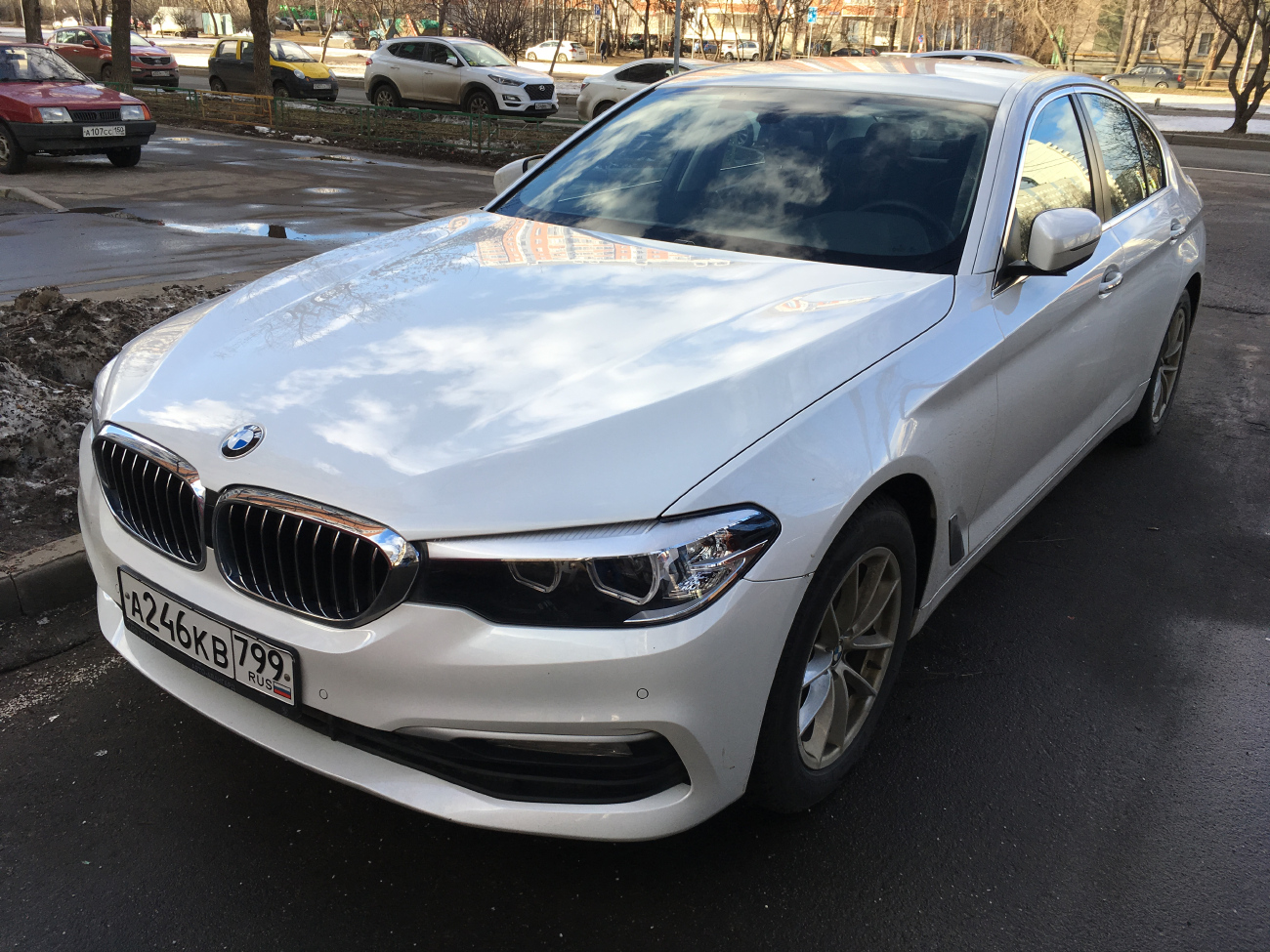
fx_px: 1064
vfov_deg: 48.2
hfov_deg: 61.7
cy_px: 476
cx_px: 635
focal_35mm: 29
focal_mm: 4.15
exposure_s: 1/411
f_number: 2.2
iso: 25
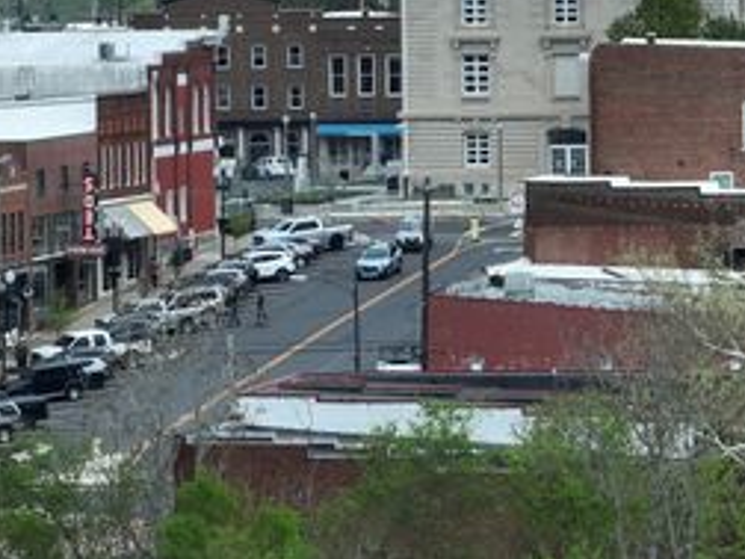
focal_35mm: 320
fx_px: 6887
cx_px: 396
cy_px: 10
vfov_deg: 4.6
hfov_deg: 6.2
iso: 100
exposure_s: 1/200
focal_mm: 29.85
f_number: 4.4
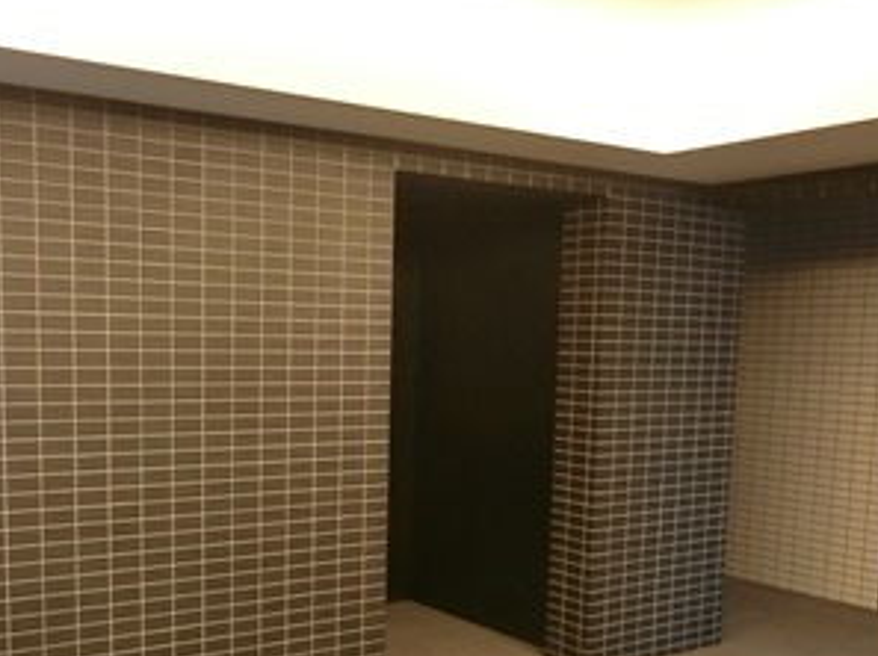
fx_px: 1039
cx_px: 343
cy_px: 482
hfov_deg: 45.5
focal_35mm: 41
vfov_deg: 34.4
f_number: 2.7
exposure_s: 1/60
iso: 400
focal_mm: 4.06
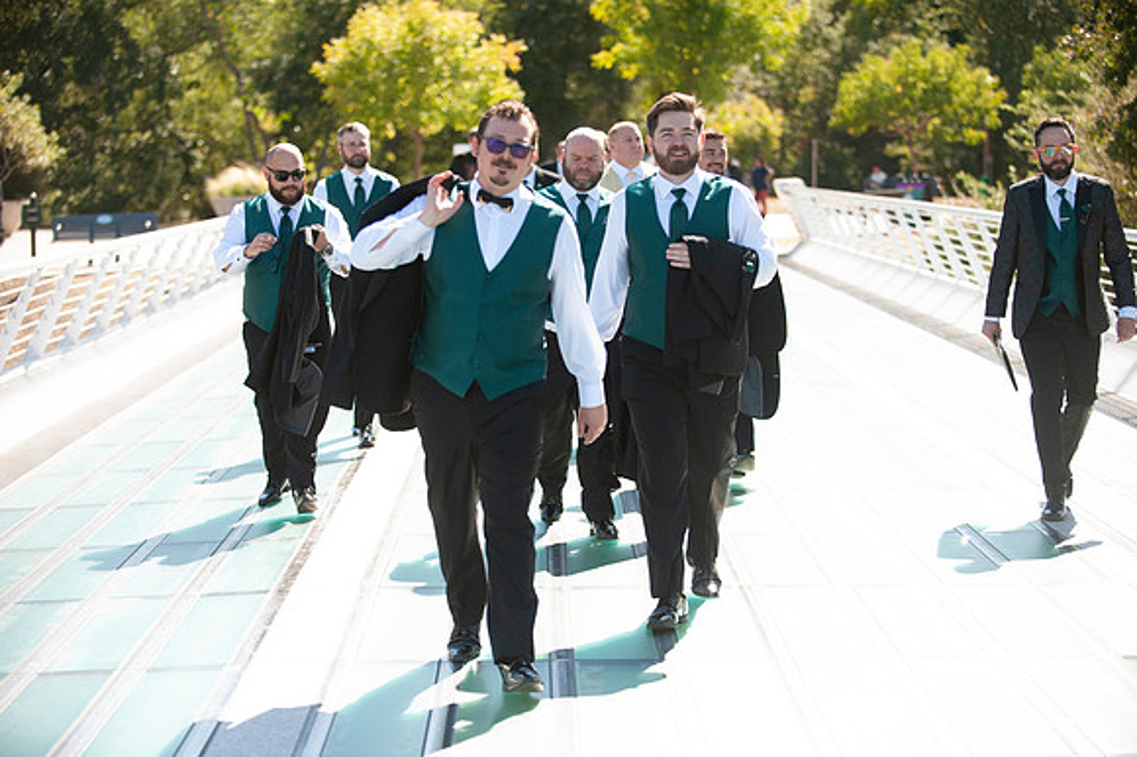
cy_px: 378
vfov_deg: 15.9
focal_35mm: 86
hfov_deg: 23.7
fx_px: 2715
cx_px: 568
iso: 2000
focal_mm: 86
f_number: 2.8
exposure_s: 1/8000
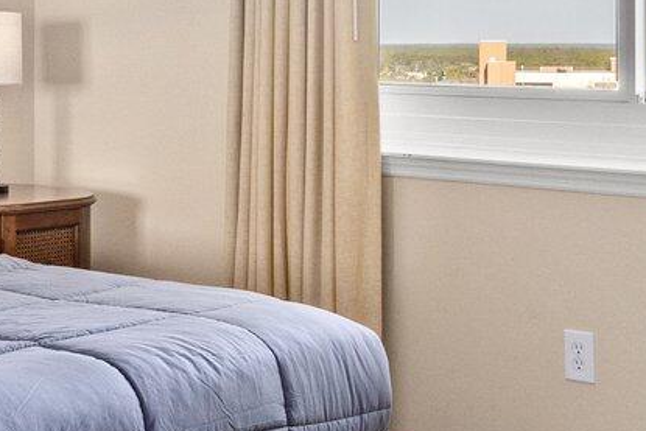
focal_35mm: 74
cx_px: 165
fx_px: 1328
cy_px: 33
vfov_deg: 18.1
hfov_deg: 27.0
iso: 800
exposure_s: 1/6
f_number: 8
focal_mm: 10
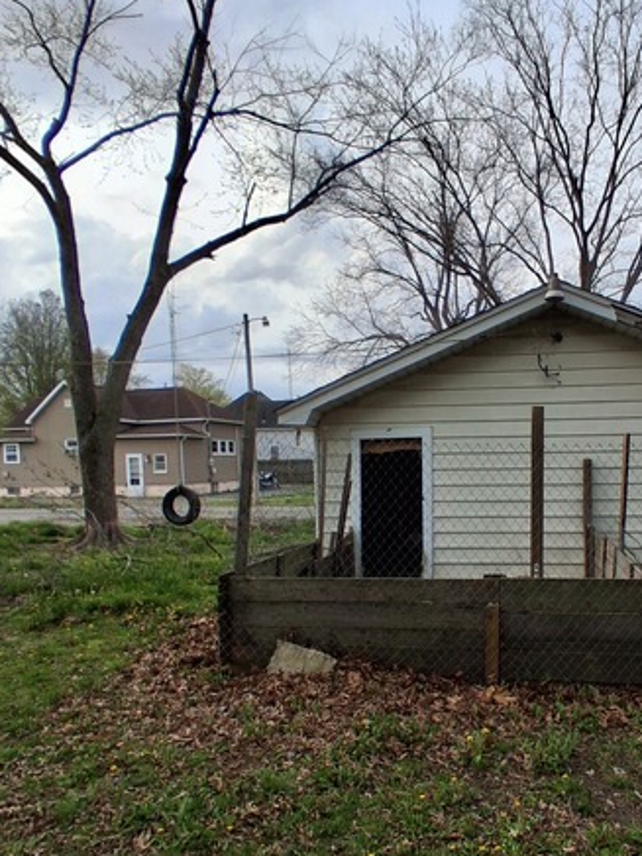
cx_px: 434
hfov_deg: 51.9
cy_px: 511
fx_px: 643
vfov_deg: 66.7
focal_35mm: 26
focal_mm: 1.4
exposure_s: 1/911
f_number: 2.2
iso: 50
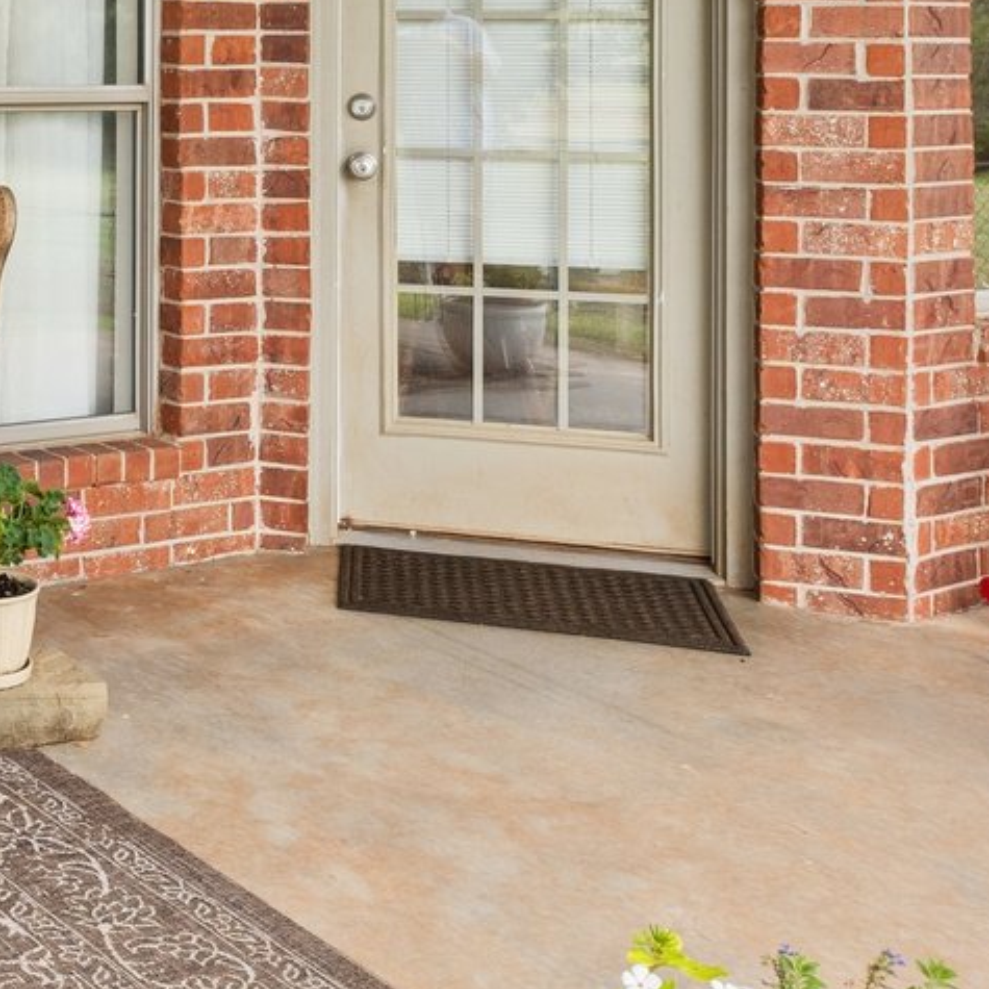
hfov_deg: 26.6
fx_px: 1778
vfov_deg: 29.5
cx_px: -279
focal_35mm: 55
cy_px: 61
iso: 250
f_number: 8
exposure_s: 1/125
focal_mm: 10
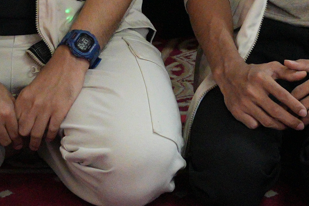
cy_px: -379
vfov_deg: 6.9
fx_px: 1570
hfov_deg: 10.9
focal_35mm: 183
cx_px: 422
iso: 6400
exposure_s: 1/60
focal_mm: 31
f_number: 6.3
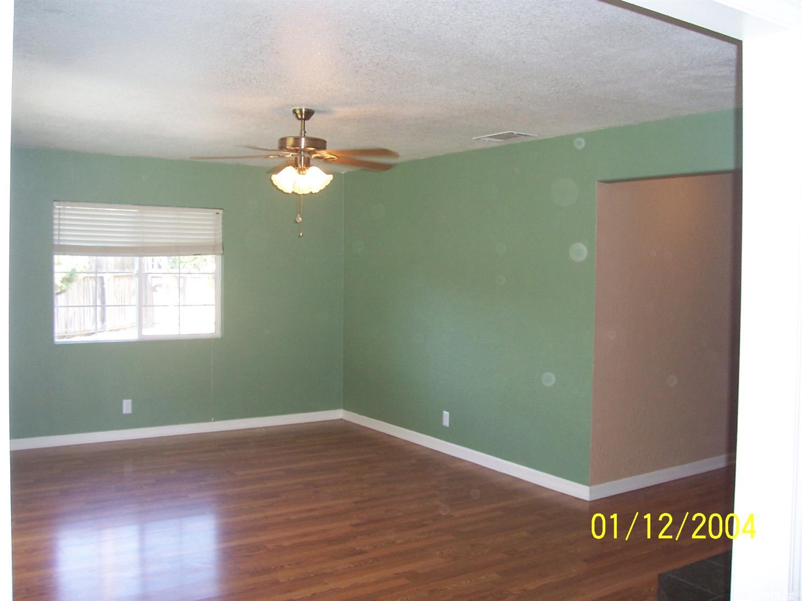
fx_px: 787
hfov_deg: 54.0
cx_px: 401
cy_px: 300
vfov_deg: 41.8
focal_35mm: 34
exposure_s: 1/60
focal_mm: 5.6
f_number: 2.7
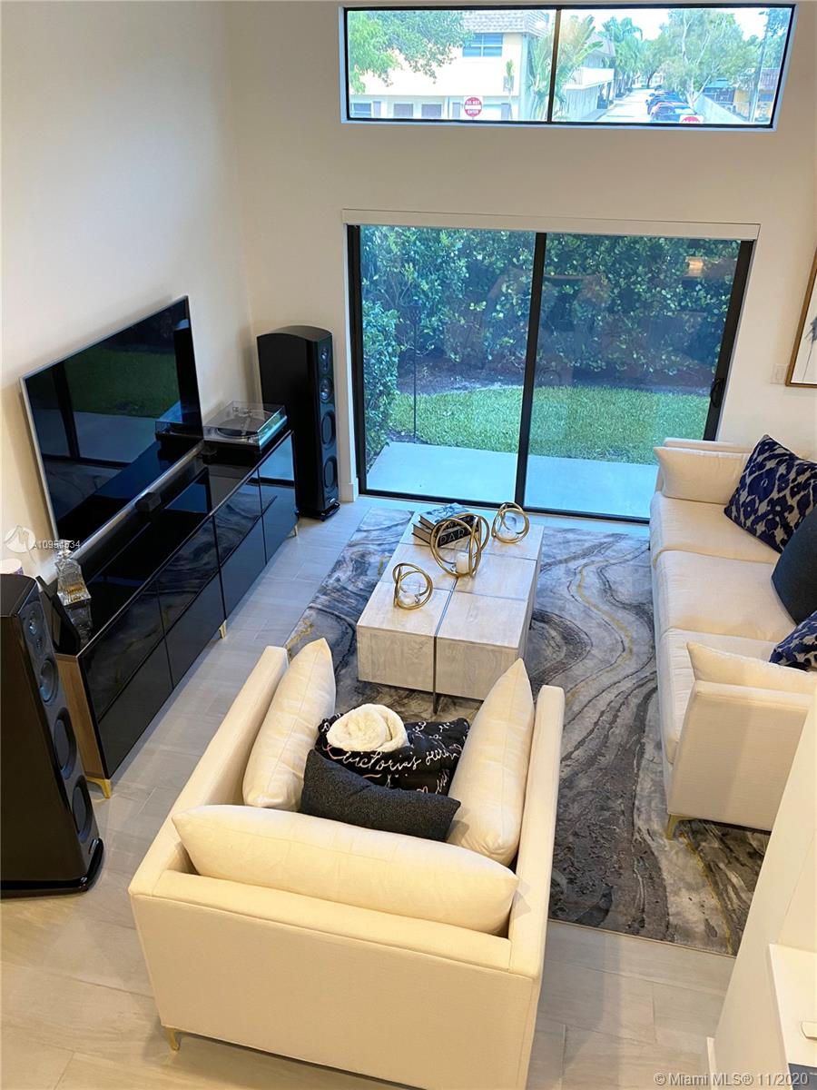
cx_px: 408
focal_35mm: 26
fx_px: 818
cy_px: 545
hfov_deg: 53.1
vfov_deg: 67.3
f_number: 1.8
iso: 200
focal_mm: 4.25
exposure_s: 1/60
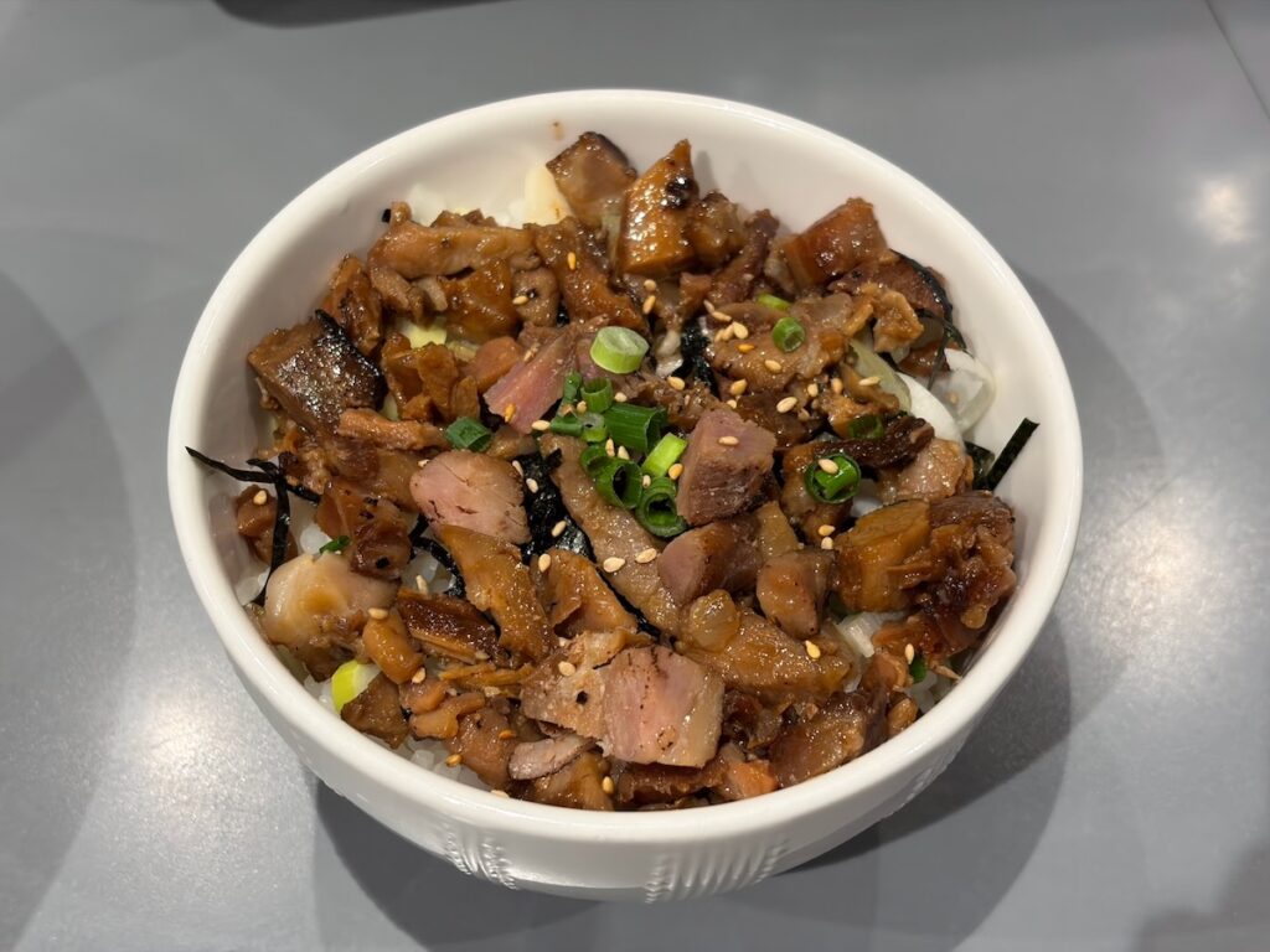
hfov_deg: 36.8
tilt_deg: -56.3
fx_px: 1908
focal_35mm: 52
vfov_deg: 28.0
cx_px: 635
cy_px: 476
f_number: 1.6
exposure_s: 1/50
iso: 32
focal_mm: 5.96
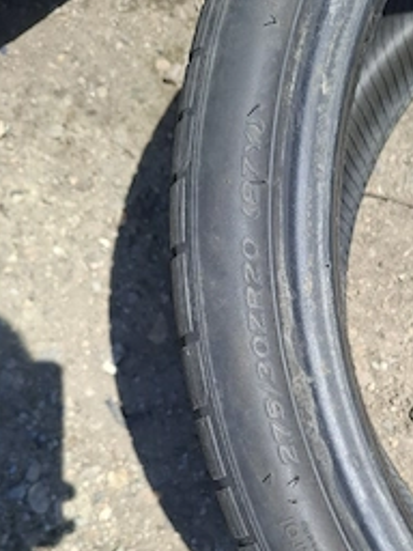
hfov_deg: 38.7
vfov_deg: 50.3
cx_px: 308
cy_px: 375
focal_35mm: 36
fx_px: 573
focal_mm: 5.54
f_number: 1.8
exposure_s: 1/1111
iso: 50
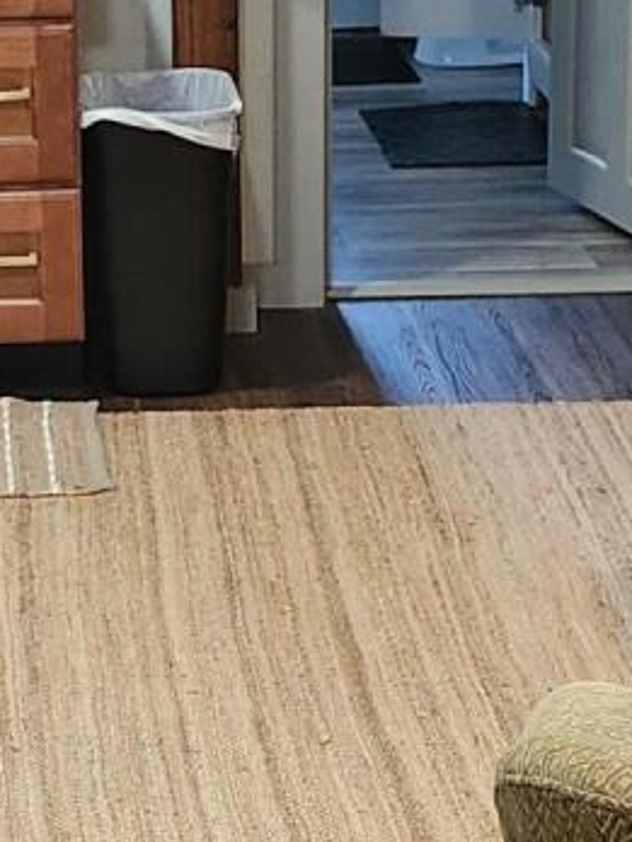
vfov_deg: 14.9
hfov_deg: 11.2
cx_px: 121
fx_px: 3213
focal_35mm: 132
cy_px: 368
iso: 640
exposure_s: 1/120
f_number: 1.8
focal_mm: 5.54
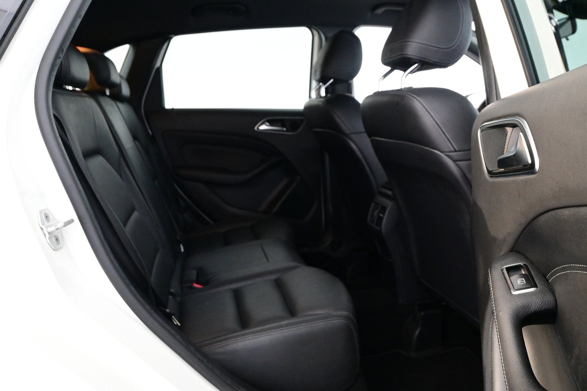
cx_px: 294
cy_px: 196
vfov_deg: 43.6
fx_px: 489
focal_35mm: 30
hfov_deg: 61.9
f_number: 5
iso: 5600
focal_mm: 20
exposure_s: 1/30
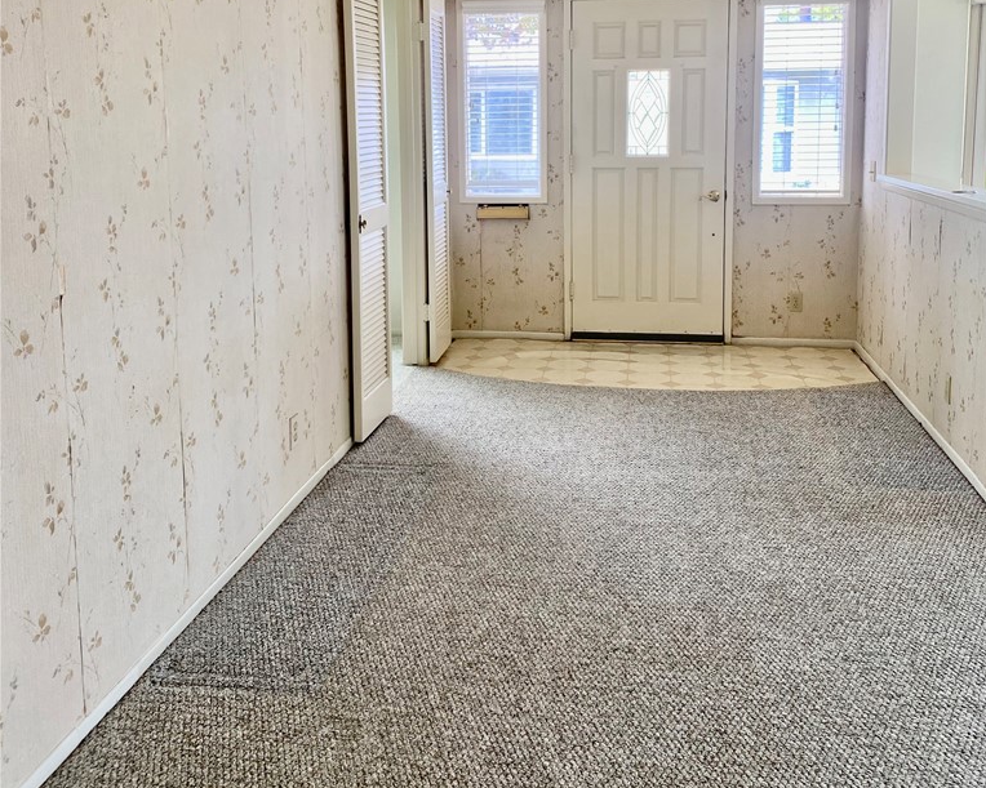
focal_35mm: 34
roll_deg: +0.3
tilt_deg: -6.4
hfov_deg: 52.8
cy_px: 233
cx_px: 494
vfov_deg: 42.5
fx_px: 992
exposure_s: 1/90
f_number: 1.8
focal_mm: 4.25
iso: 50
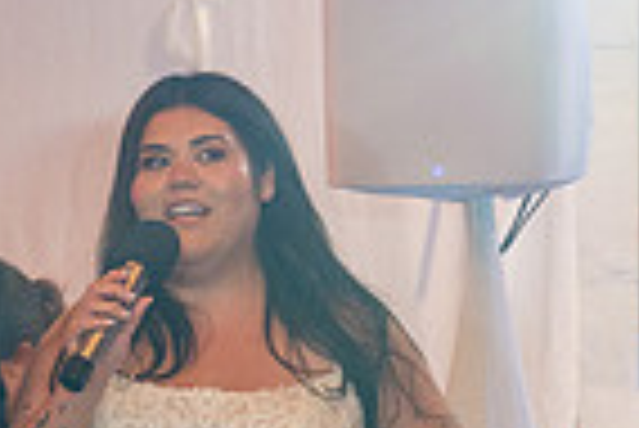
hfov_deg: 7.2
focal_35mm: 286
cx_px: 135
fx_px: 5082
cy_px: 719
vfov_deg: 4.8
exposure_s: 1/125
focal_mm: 70
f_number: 2.8
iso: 800
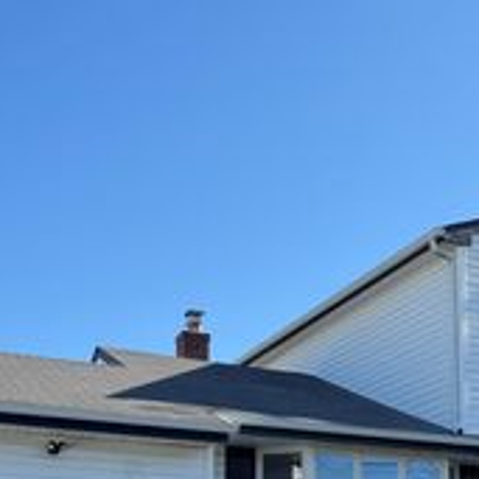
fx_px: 971
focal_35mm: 62
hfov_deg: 27.6
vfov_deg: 26.2
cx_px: 291
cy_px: 480
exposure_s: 1/2703
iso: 80
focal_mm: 6.76
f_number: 1.78
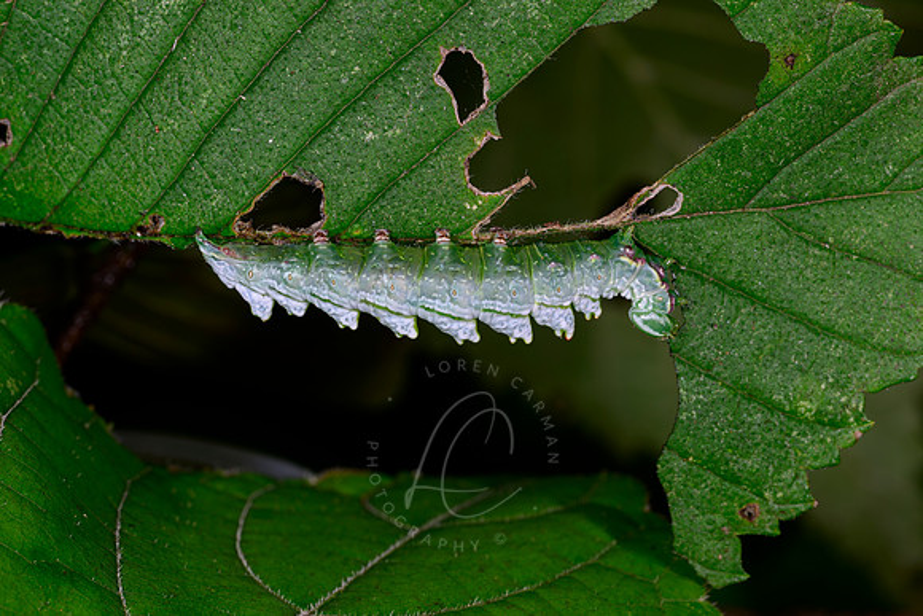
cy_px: 308
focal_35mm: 105
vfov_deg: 13.0
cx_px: 462
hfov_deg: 19.5
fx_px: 2693
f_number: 25
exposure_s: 1/250
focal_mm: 105
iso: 64
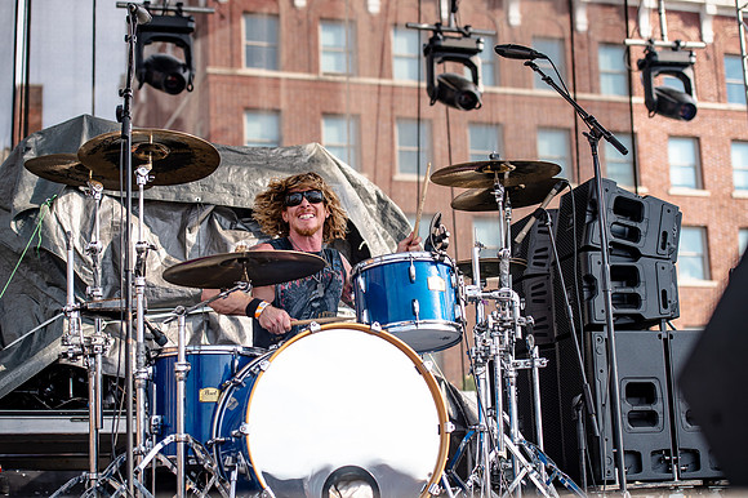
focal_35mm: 70
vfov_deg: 19.4
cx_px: 374
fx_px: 1454
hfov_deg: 28.9
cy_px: 249
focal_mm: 70
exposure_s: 1/800
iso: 125
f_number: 4
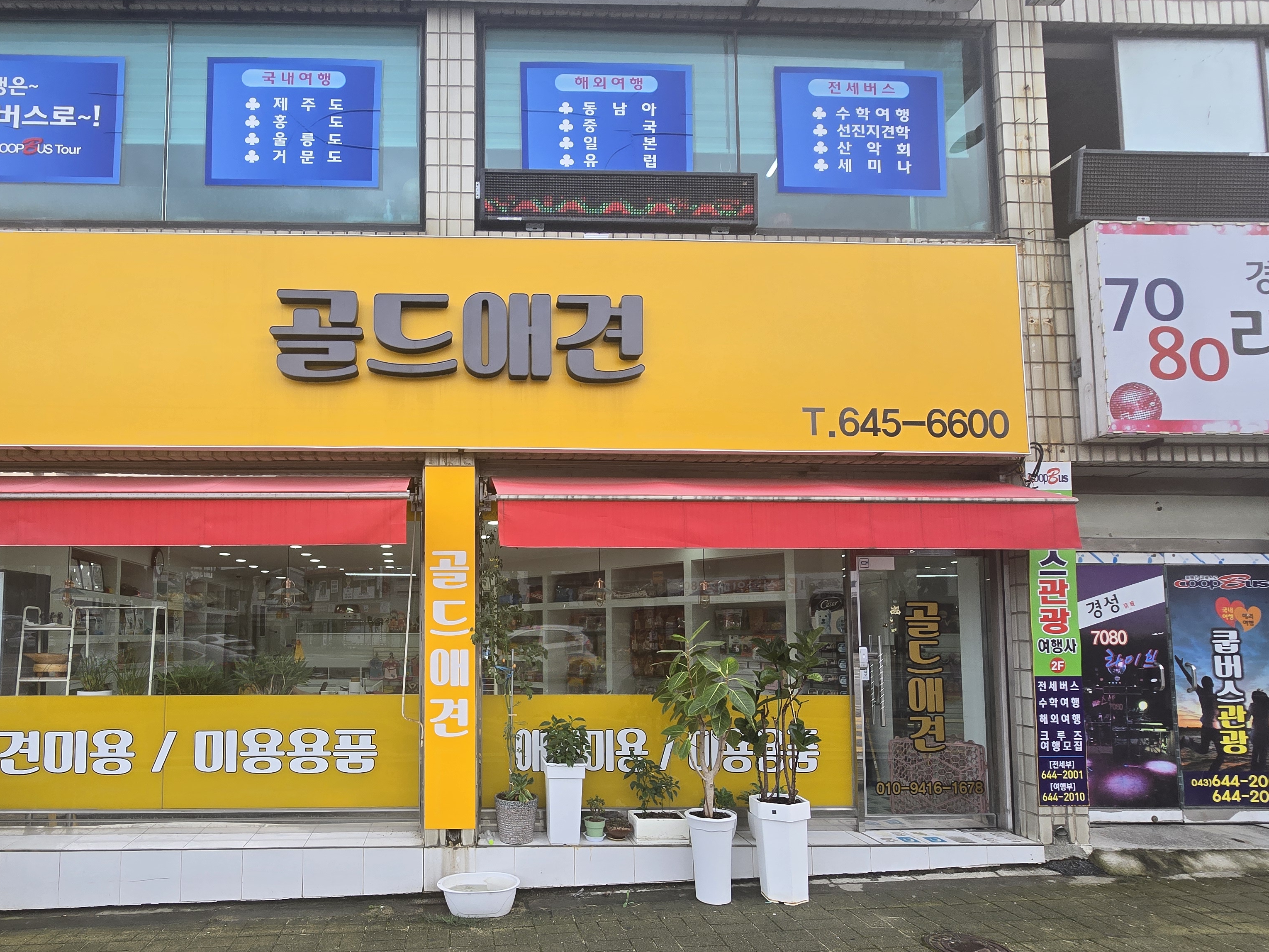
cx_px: 466
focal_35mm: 17
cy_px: 583
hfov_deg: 89.0
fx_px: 623
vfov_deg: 73.7
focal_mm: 2.2
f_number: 2.2
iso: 50
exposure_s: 1/444
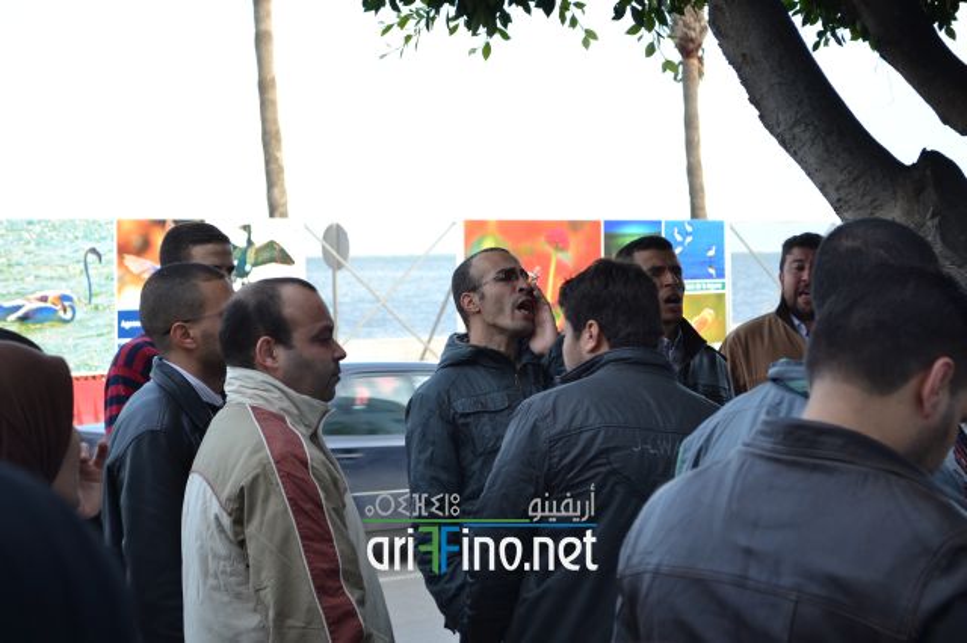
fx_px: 2215
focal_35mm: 82
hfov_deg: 24.6
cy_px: 322
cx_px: 484
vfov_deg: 16.5
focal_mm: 55
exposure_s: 1/125
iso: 110
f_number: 5.6
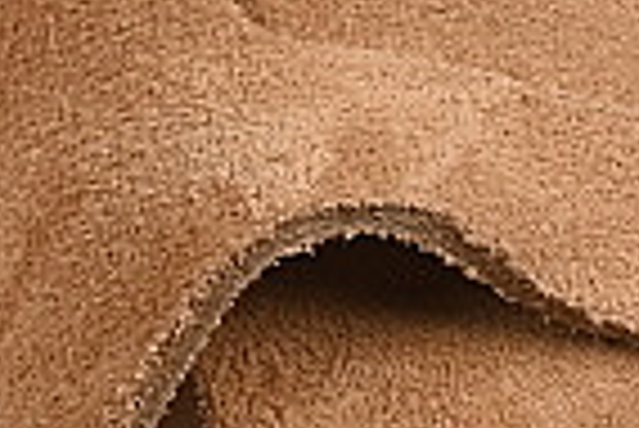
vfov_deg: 2.4
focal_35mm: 569
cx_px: -99
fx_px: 10110
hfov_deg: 3.6
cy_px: 248
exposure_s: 1/80
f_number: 8
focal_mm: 50
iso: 160
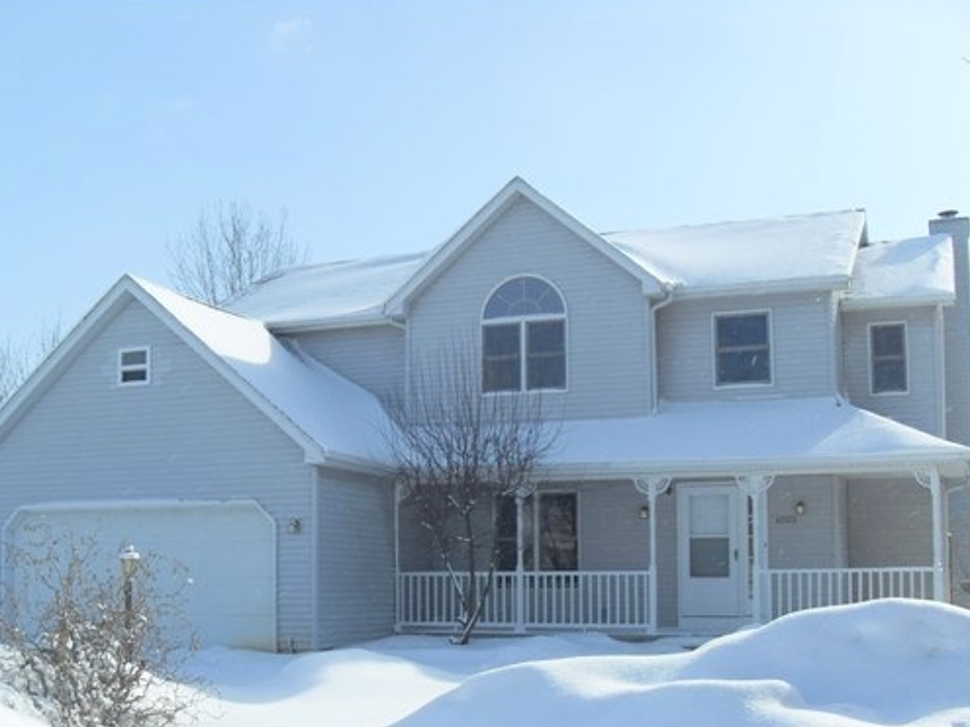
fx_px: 1233
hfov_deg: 42.9
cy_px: 464
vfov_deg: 32.7
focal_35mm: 44
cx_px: 459
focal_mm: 6.3
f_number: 7
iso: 80
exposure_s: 1/350
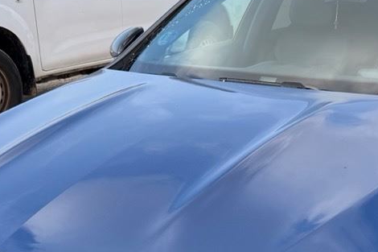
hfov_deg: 29.5
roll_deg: -2.2
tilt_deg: -23.7
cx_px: 245
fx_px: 714
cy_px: 284
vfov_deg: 19.1
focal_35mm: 68
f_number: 1.78
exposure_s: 1/1553
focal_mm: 6.76
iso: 80
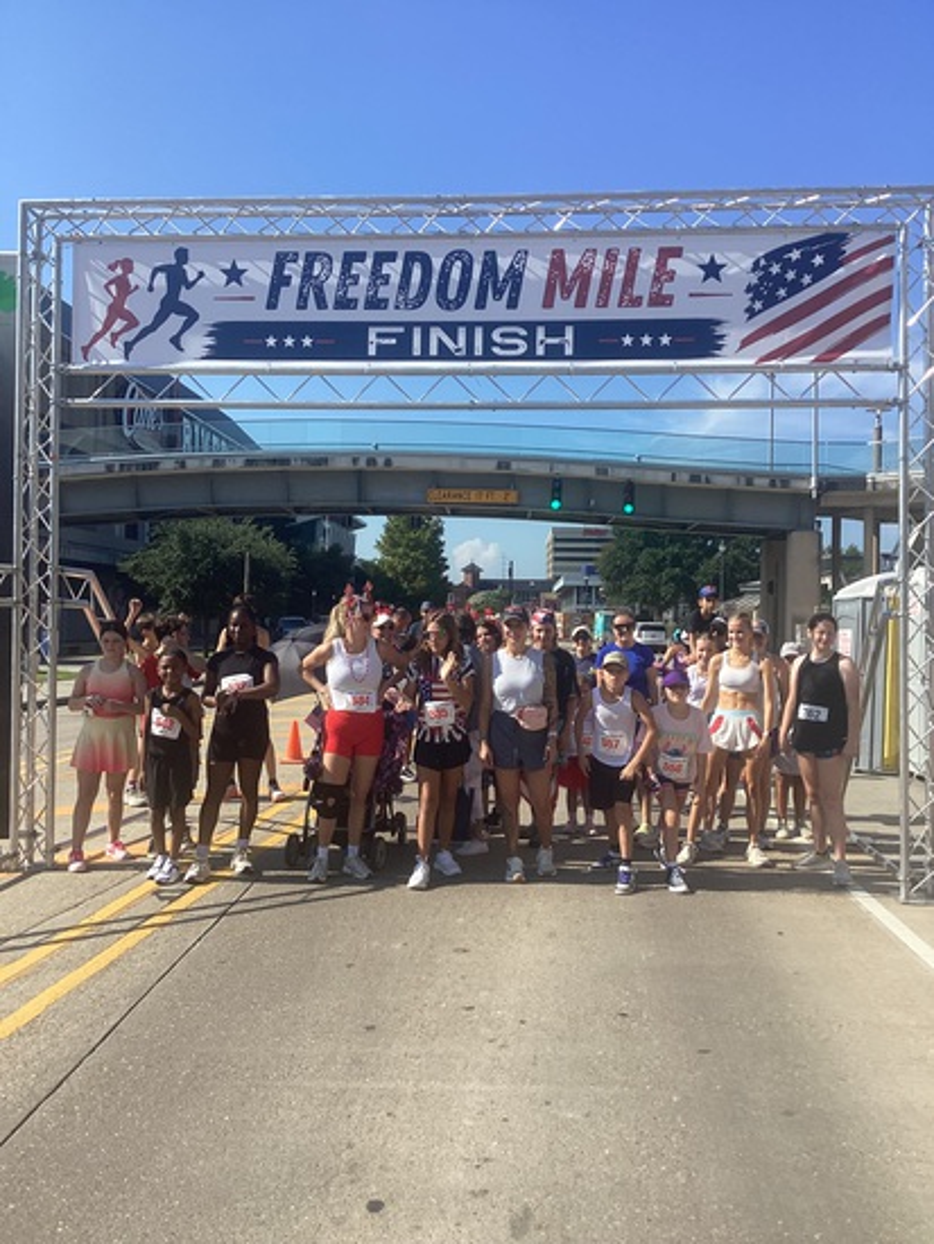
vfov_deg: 58.3
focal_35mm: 31
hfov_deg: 45.5
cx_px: 467
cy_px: 622
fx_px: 1114
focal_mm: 3.3
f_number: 2.4
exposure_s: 1/1148
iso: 25
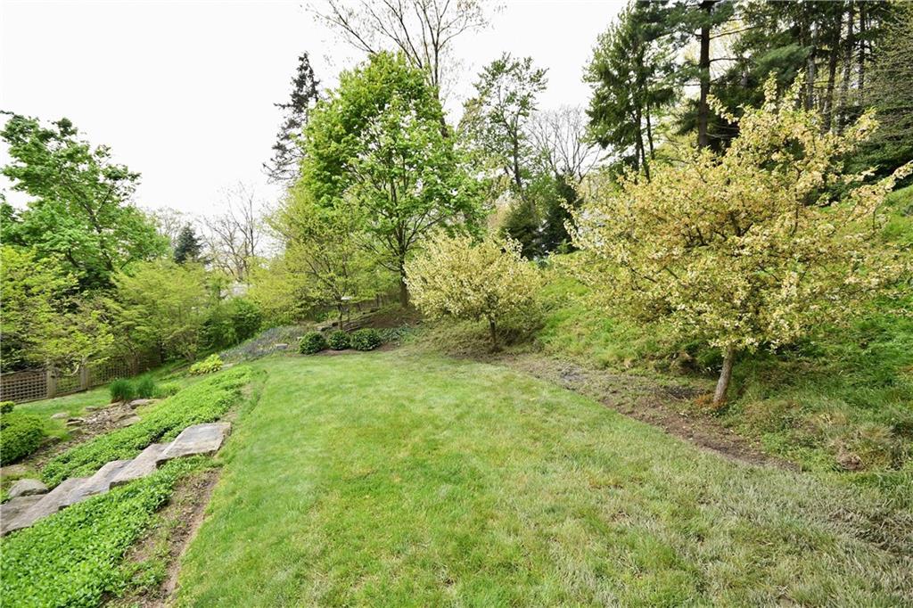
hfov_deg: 96.8
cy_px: 304
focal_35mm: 16
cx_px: 456
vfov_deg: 73.7
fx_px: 406
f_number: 6.3
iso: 640
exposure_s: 1/160
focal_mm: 11
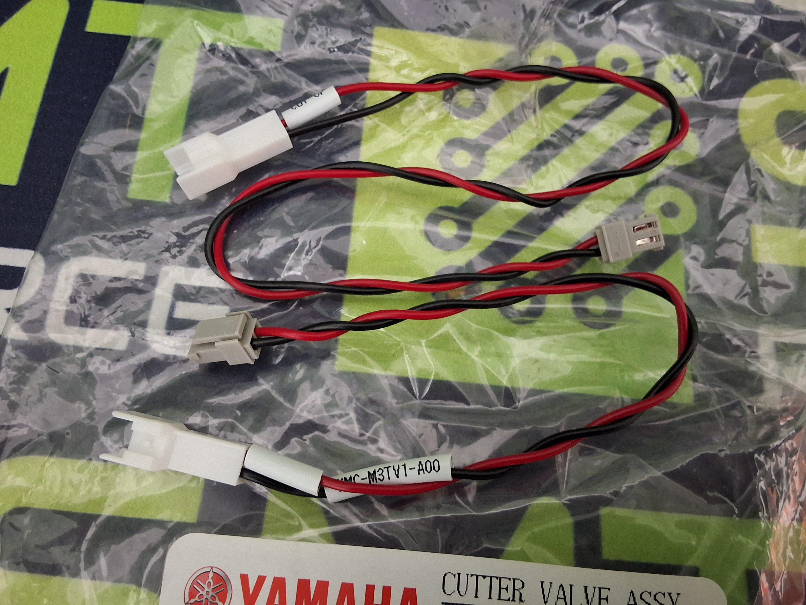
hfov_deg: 63.4
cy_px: 302
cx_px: 403
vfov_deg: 49.7
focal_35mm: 28
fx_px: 652
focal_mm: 2.91
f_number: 1.9
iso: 400
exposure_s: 1/20
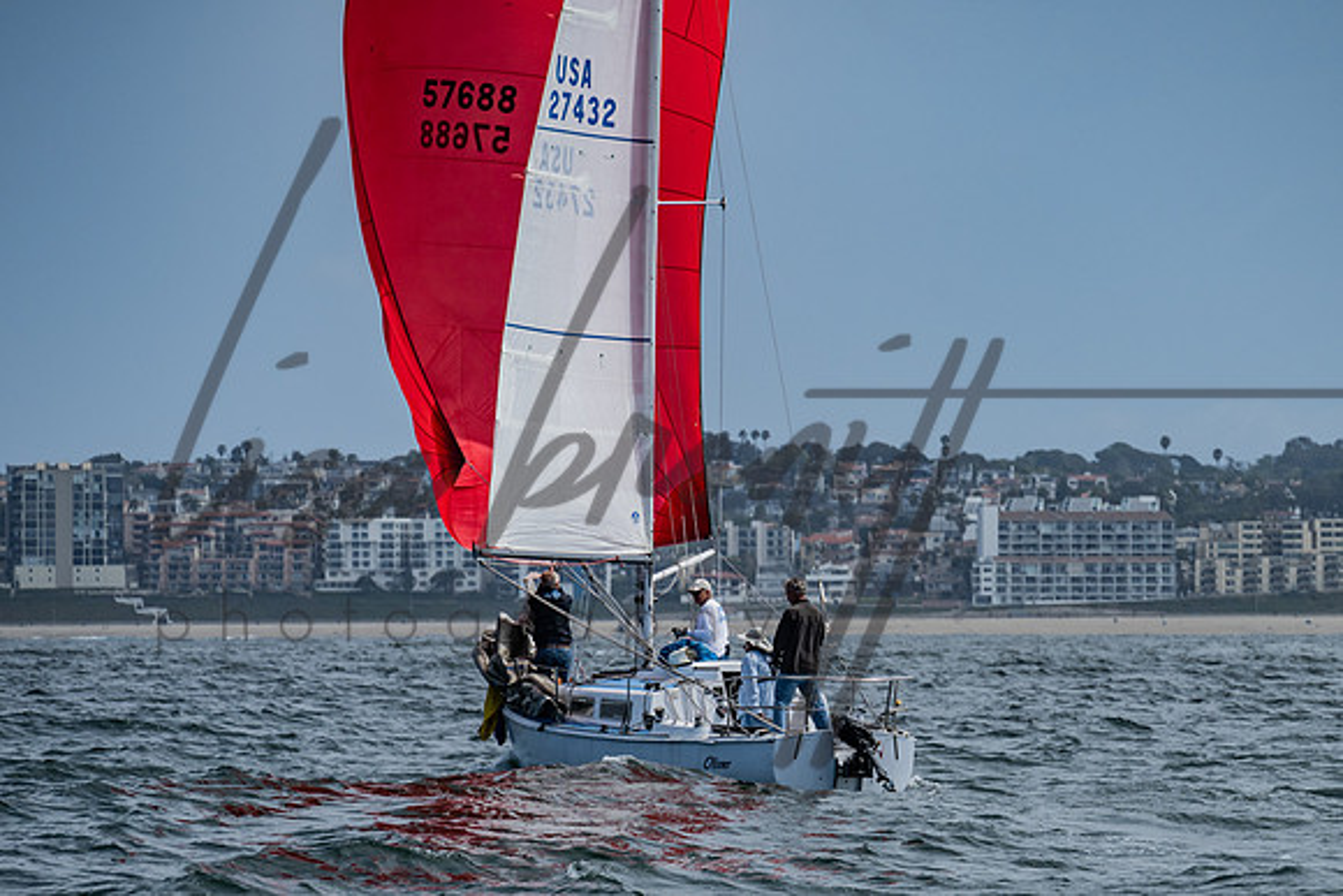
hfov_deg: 6.7
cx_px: 803
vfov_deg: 4.5
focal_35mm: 305
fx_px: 11396
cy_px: 684
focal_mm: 200
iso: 200
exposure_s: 1/2000
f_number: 6.3
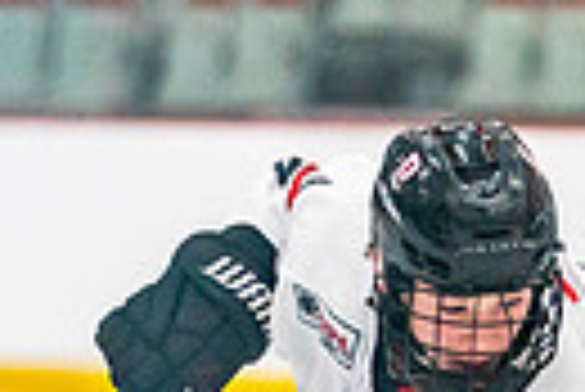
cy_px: 958
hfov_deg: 2.3
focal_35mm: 882
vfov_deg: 1.6
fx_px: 14348
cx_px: 801
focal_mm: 150
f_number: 2.8
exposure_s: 1/1250
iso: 3200
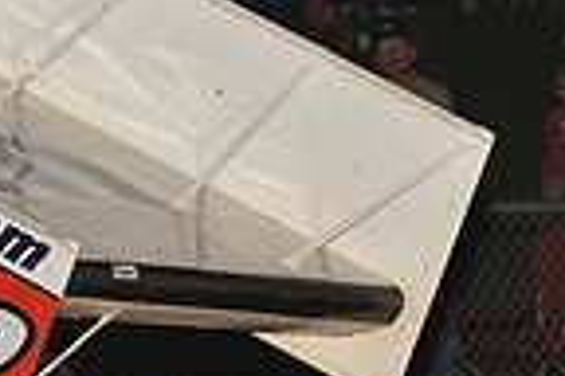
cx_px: -78
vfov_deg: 2.2
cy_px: 376
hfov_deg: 3.3
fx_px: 9777
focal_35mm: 623
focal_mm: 155
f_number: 6.3
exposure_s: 1/320
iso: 800
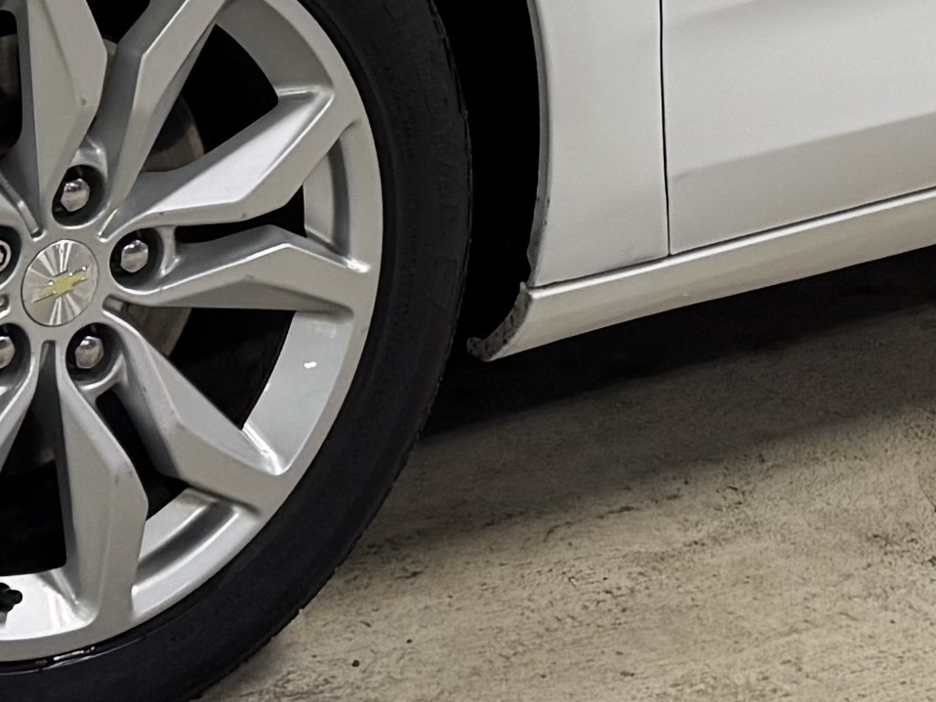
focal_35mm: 143
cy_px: -755
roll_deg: -1.4
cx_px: 439
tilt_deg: -5.8
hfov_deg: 13.8
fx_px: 3866
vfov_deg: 9.6
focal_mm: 6.76
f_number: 1.78
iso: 125
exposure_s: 1/60
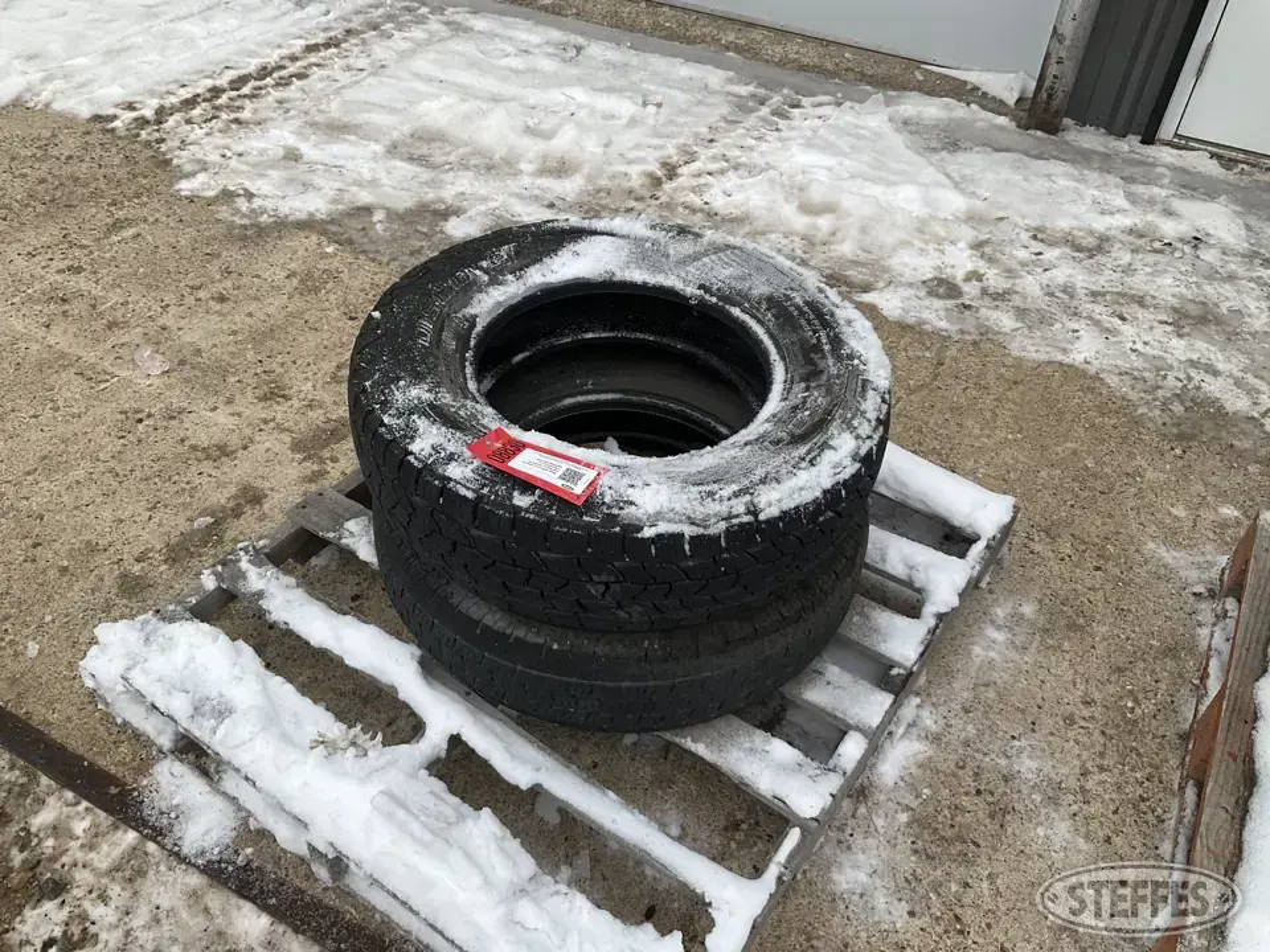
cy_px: 476
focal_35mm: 29
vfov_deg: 48.2
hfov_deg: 61.7
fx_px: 1064
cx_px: 635
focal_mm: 3
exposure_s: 1/389
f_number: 1.8
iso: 25
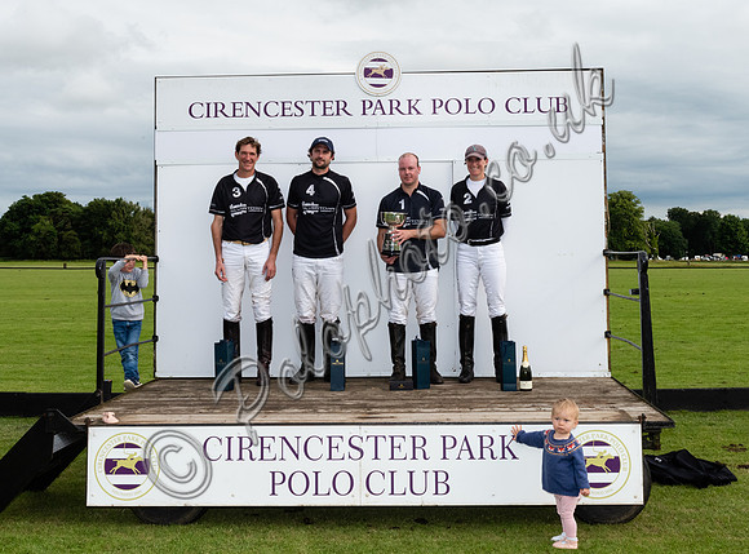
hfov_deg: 41.2
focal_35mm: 46
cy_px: 180
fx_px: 995
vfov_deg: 30.9
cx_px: 402
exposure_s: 1/250
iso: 640
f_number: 20
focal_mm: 32
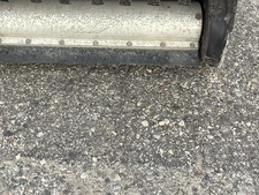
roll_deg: -2.3
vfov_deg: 26.1
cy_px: 39
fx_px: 412
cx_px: 94
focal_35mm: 55
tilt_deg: -38.9
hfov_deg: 34.7
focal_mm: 3.3
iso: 50
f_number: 2.4
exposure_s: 1/50
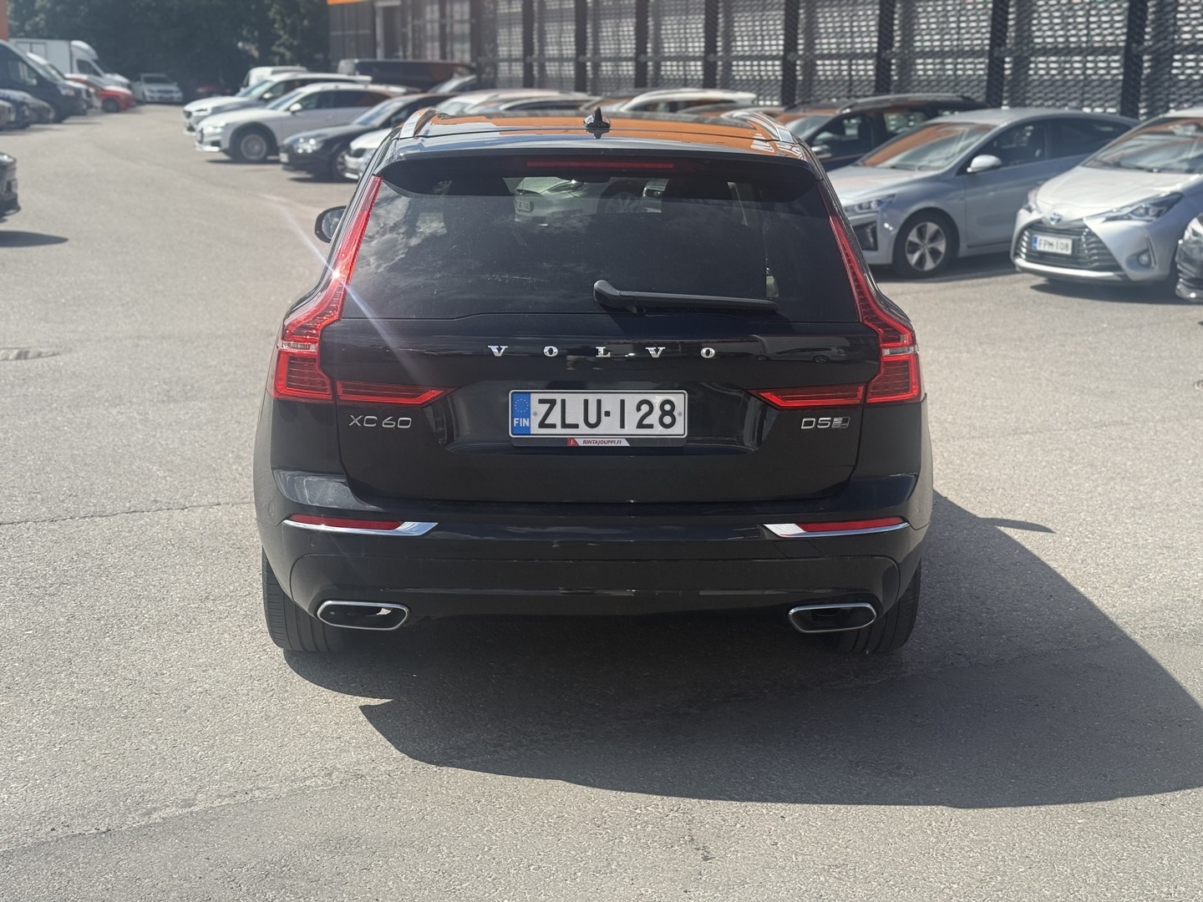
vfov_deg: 30.3
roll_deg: -0.6
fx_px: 1668
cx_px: 602
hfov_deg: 39.7
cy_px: 451
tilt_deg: -12.0
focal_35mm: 48
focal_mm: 6.76
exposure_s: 1/4329
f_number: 1.78
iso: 100
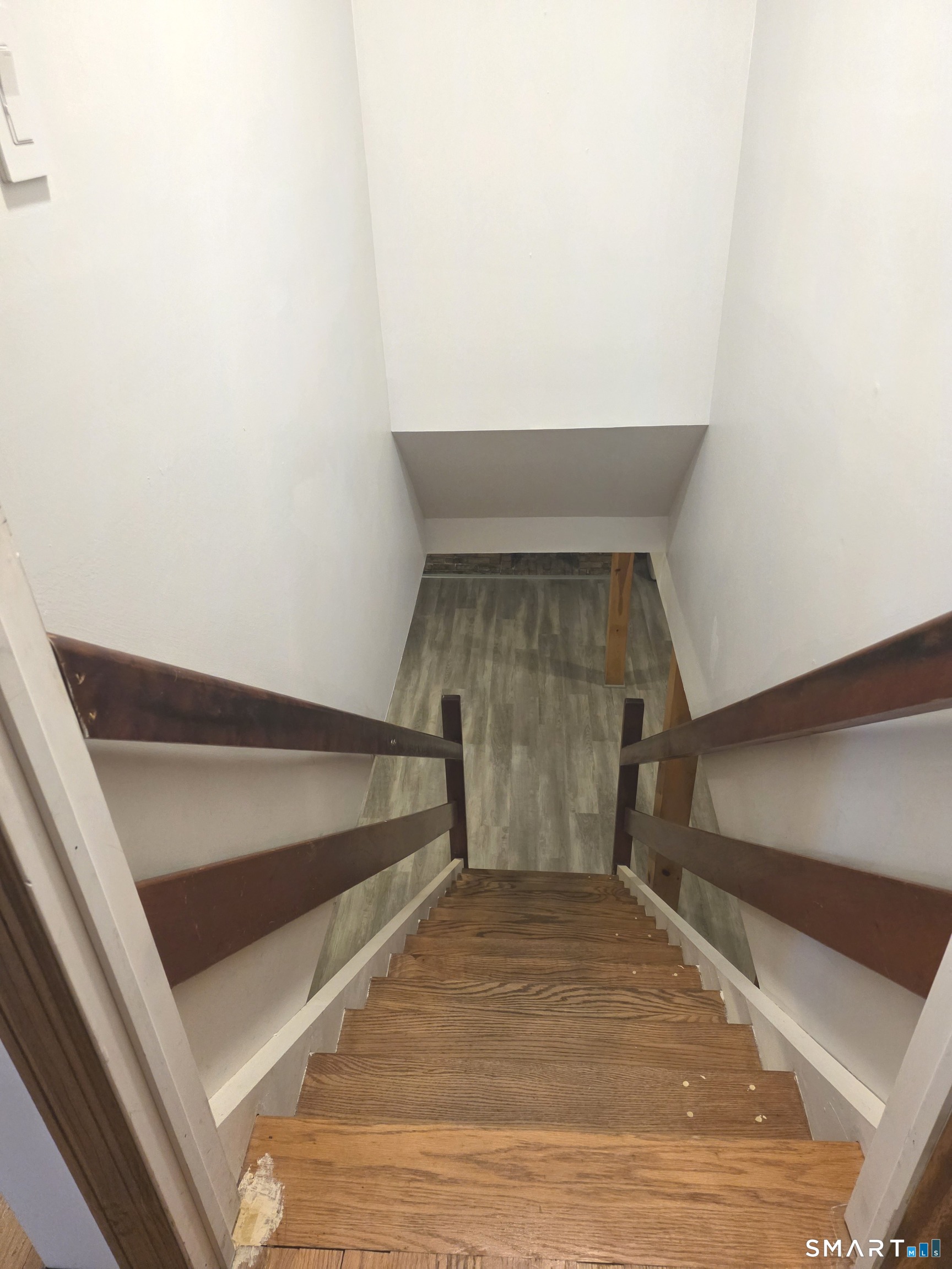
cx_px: 476
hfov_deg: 58.9
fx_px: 843
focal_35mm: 23
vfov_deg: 73.9
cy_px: 634
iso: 500
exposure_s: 1/120
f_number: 1.7
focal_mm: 6.3
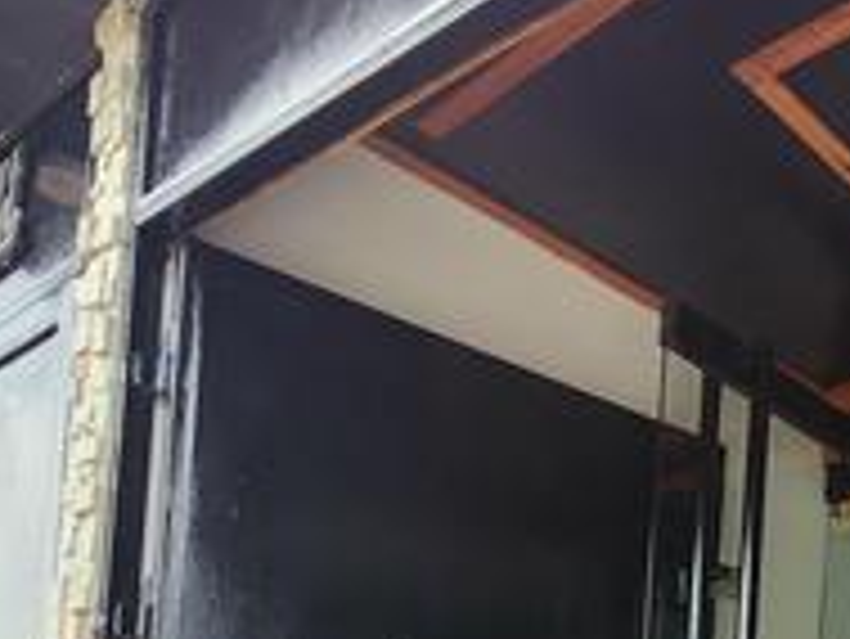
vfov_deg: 25.8
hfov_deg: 39.5
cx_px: 778
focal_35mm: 44
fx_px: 1081
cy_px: 922
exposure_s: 1/120
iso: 50
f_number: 2.2
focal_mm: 2.2
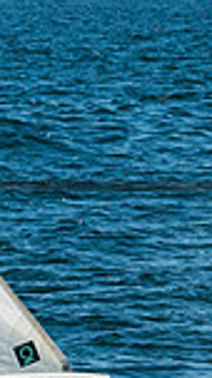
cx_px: -158
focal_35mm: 458
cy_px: 228
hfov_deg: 2.6
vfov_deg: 4.7
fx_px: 4598
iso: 400
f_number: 10
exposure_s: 1/500
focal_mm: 85
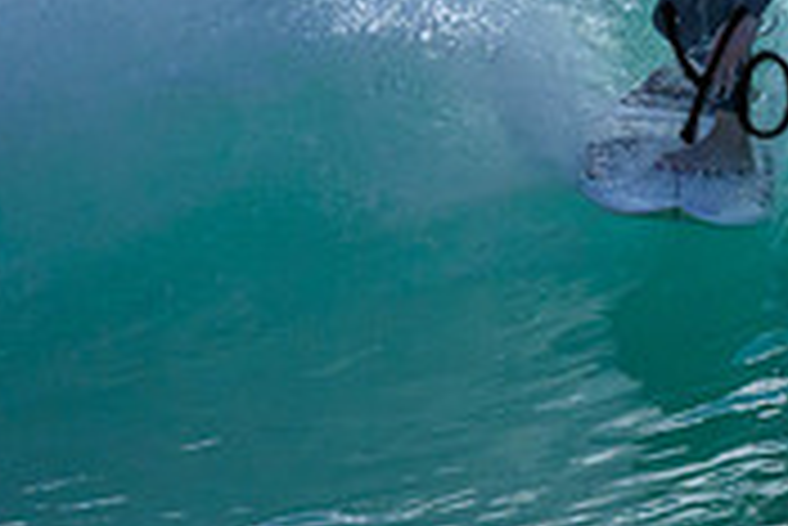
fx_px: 74350
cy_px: -45
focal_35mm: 3394
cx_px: 1035
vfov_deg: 0.4
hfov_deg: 0.6
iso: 2200
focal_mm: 800
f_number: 6.3
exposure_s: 1/2000
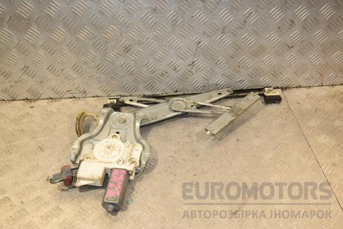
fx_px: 372
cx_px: 172
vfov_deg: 34.2
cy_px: 114
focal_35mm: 39
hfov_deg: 49.6
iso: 800
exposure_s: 1/200
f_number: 6.3
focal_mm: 26
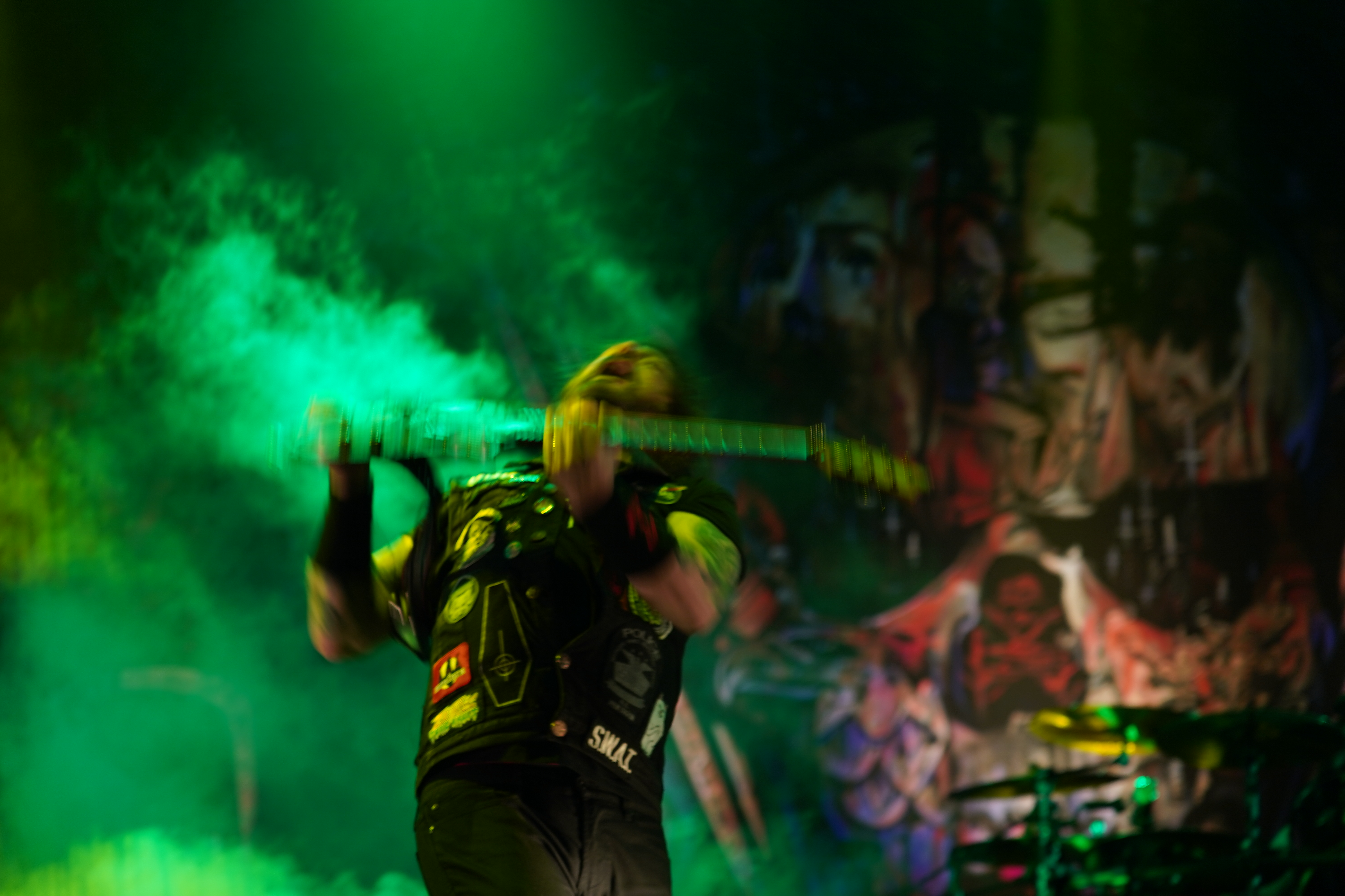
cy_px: 448
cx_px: 672
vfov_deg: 14.0
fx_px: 3661
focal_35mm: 98
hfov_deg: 20.8
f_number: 4
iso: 200
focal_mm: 98
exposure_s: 1/80
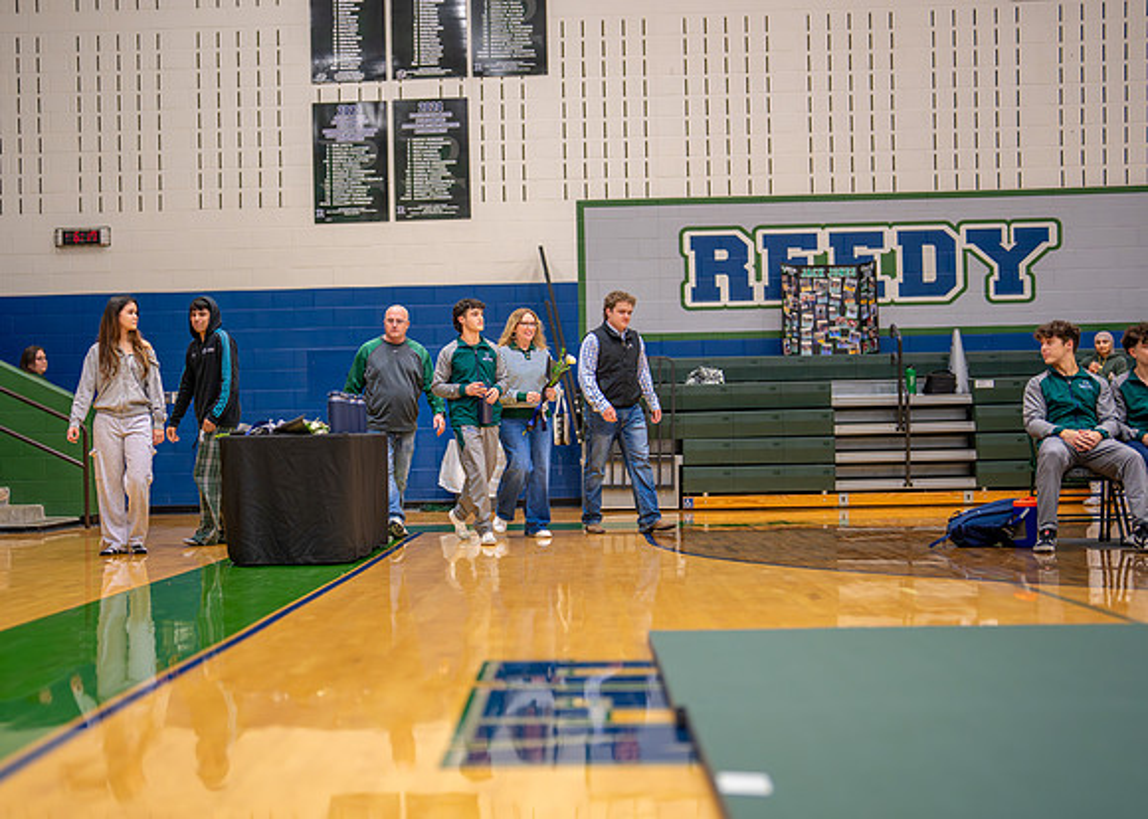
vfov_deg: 24.2
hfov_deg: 33.4
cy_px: 418
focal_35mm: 59
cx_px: 483
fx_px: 1911
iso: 1000
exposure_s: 1/800
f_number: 1.2
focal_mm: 50
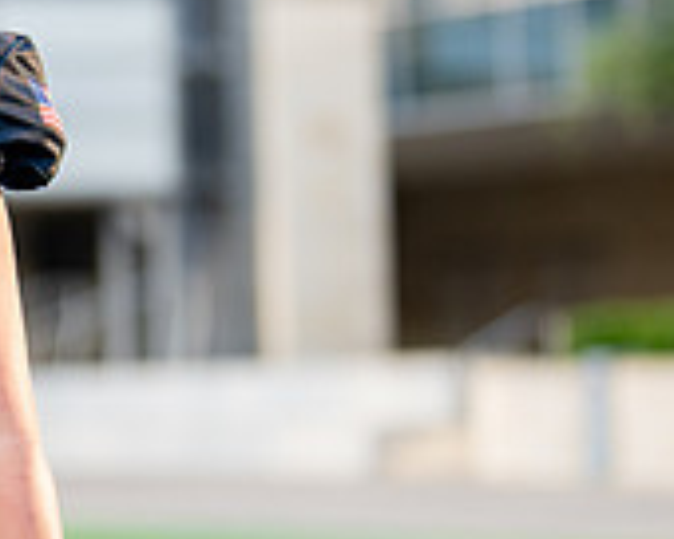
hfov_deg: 8.6
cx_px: -133
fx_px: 4428
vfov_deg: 7.0
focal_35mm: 222
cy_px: 208
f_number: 1.2
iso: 100
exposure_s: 1/2000
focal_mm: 50
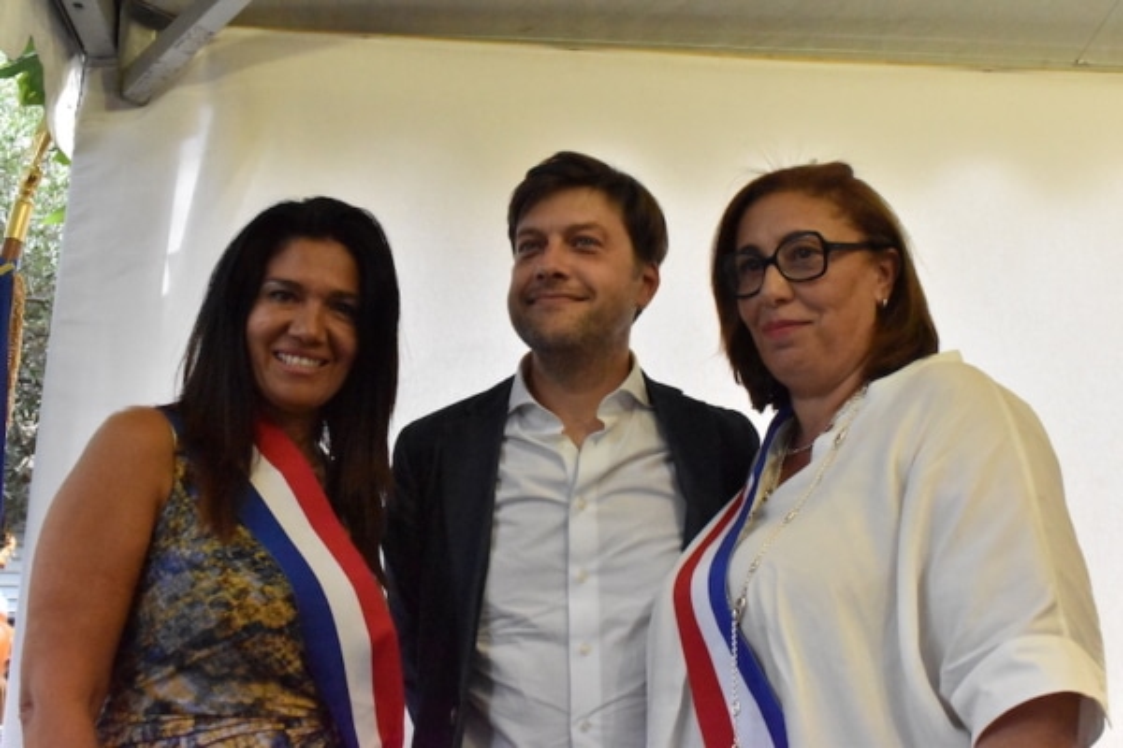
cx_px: 562
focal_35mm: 40
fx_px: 1263
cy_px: 374
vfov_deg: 33.0
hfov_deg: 47.9
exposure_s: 1/500
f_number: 11
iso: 12800
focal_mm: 27
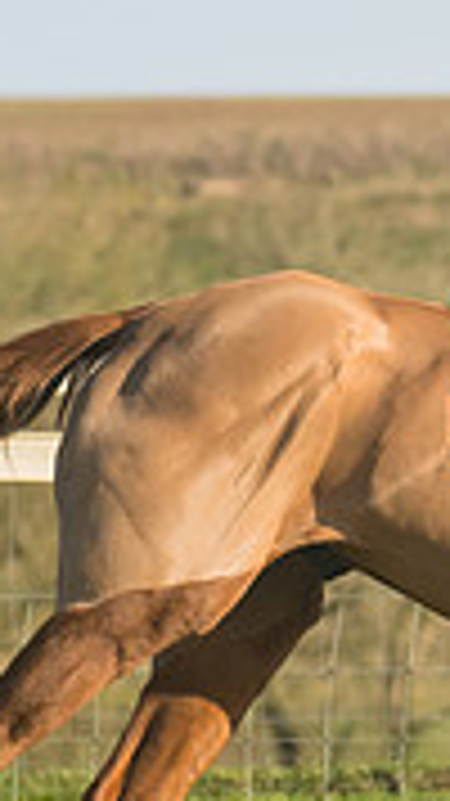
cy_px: 472
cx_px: 918
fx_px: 16795
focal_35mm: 791
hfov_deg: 1.5
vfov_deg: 2.7
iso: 400
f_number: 5
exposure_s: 1/5000
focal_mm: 155
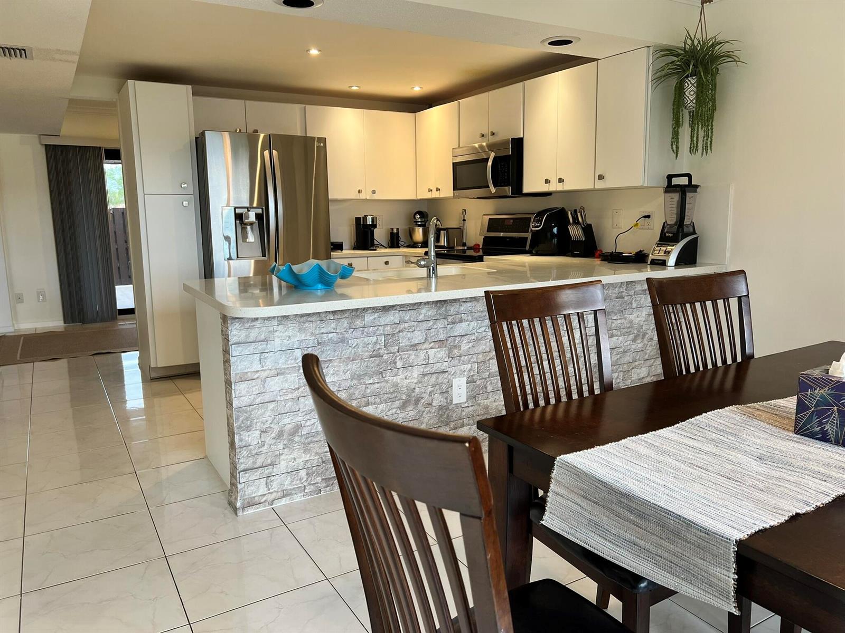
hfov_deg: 67.3
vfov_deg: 53.1
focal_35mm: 26
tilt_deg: -8.8
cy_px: 316
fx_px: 635
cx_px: 422
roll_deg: +1.1
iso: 100
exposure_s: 1/120
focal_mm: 5.7
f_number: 1.5
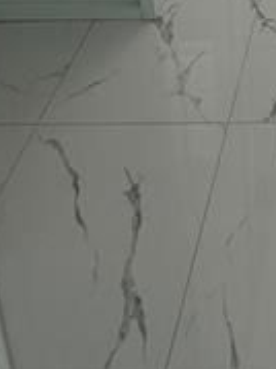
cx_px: 402
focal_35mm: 60
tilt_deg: -15.4
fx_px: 639
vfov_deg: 20.8
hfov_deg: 21.0
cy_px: -311
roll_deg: -1.7
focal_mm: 2.22
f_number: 2.2
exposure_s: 1/99
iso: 80
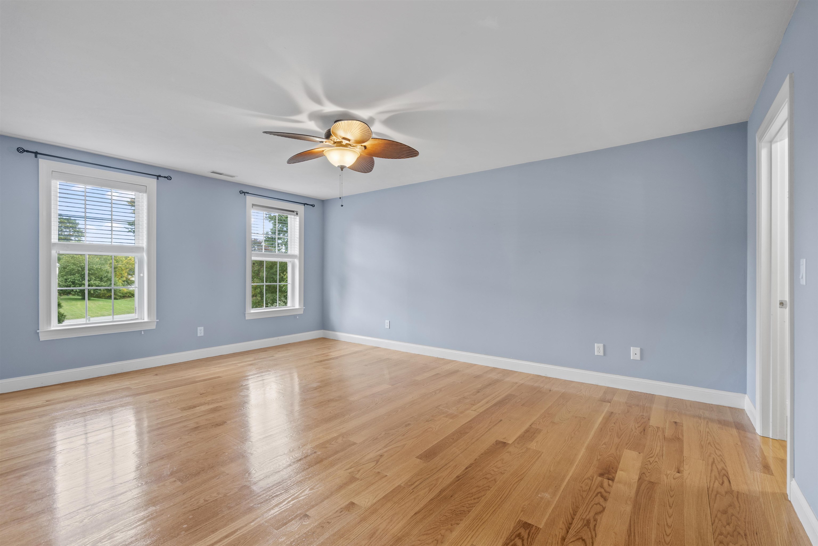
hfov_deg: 100.4
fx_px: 341
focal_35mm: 15
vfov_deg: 77.3
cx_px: 409
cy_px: 273
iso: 200
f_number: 8
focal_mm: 10
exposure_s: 1.6
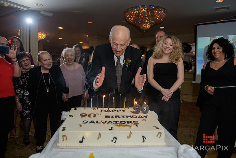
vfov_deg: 48.0
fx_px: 177
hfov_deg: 67.4
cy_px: 79
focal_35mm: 27
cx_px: 118
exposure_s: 1/125
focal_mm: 27
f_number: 3.2
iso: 800
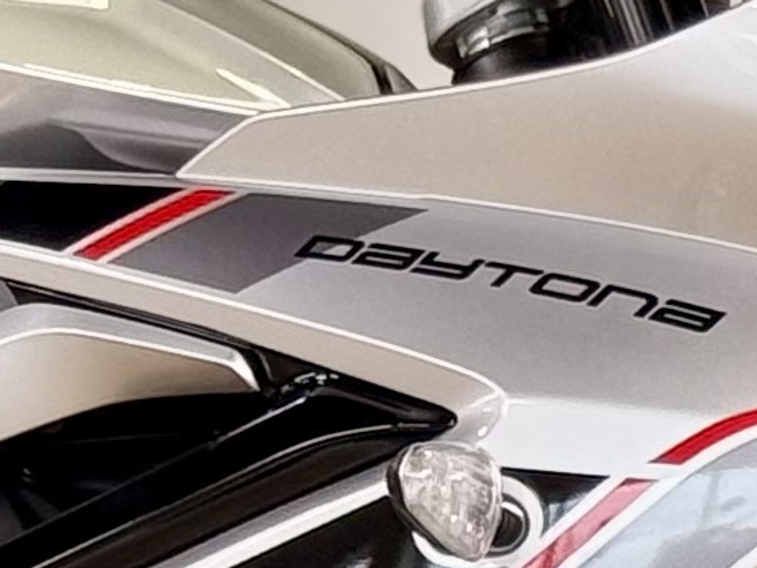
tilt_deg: -2.8
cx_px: -13
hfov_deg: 5.7
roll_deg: +0.7
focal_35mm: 345
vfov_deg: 4.3
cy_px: 796
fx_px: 7546
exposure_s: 1/60
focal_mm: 6.76
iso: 80
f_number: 1.78
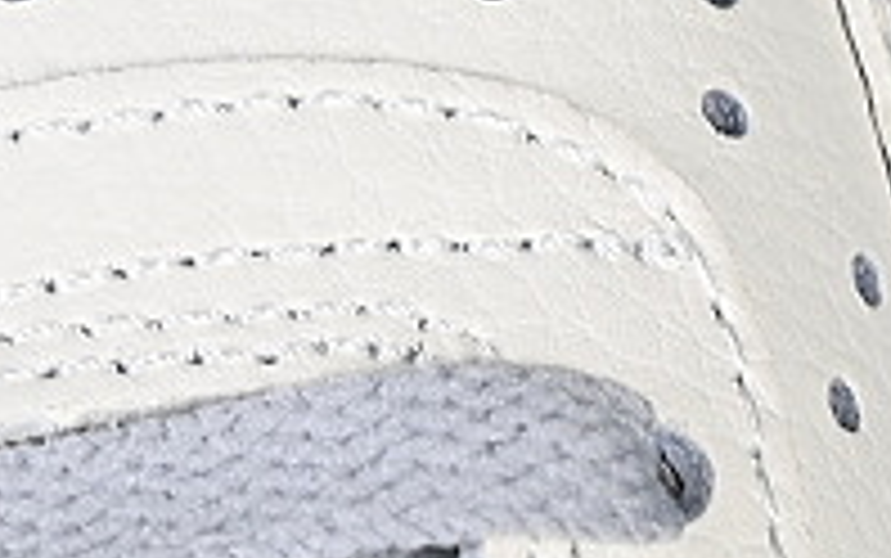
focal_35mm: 416
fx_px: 10107
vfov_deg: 3.2
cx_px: -212
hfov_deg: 5.0
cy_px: -81
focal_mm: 50
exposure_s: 1/80
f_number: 7.1
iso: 160
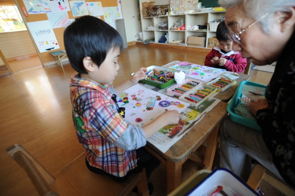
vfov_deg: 67.3
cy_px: 98
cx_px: 148
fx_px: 147
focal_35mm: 18
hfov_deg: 90.0
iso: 1600
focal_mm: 18
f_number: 5
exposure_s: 1/100
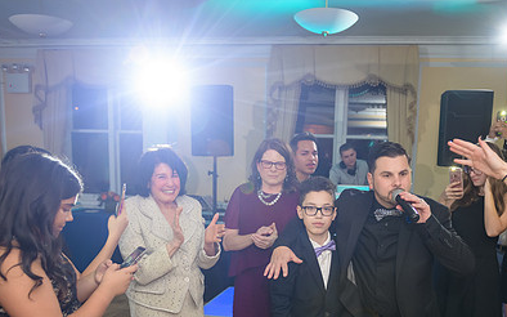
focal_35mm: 36
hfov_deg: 53.7
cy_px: 247
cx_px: 299
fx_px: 497
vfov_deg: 34.4
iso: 800
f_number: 3.2
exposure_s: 1/125
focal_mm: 24
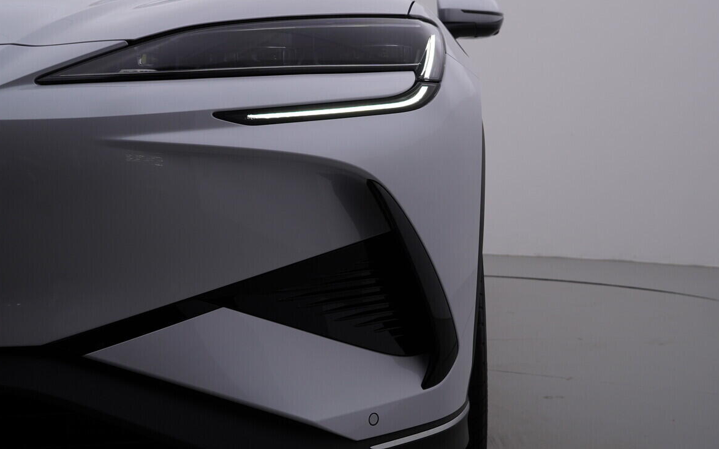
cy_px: 204
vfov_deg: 28.6
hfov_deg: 44.2
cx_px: 423
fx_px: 882
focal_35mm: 45
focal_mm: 24
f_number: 5.6
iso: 125
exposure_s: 1/160
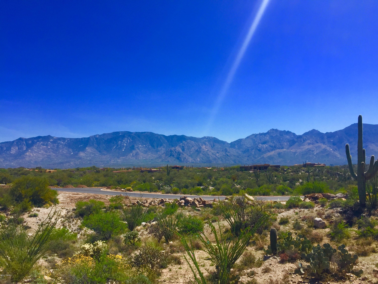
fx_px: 317
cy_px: 142
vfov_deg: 48.2
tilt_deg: +4.7
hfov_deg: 61.7
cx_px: 189
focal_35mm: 29
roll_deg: +2.6
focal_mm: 4.15
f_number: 2.2
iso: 32
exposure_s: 1/2825
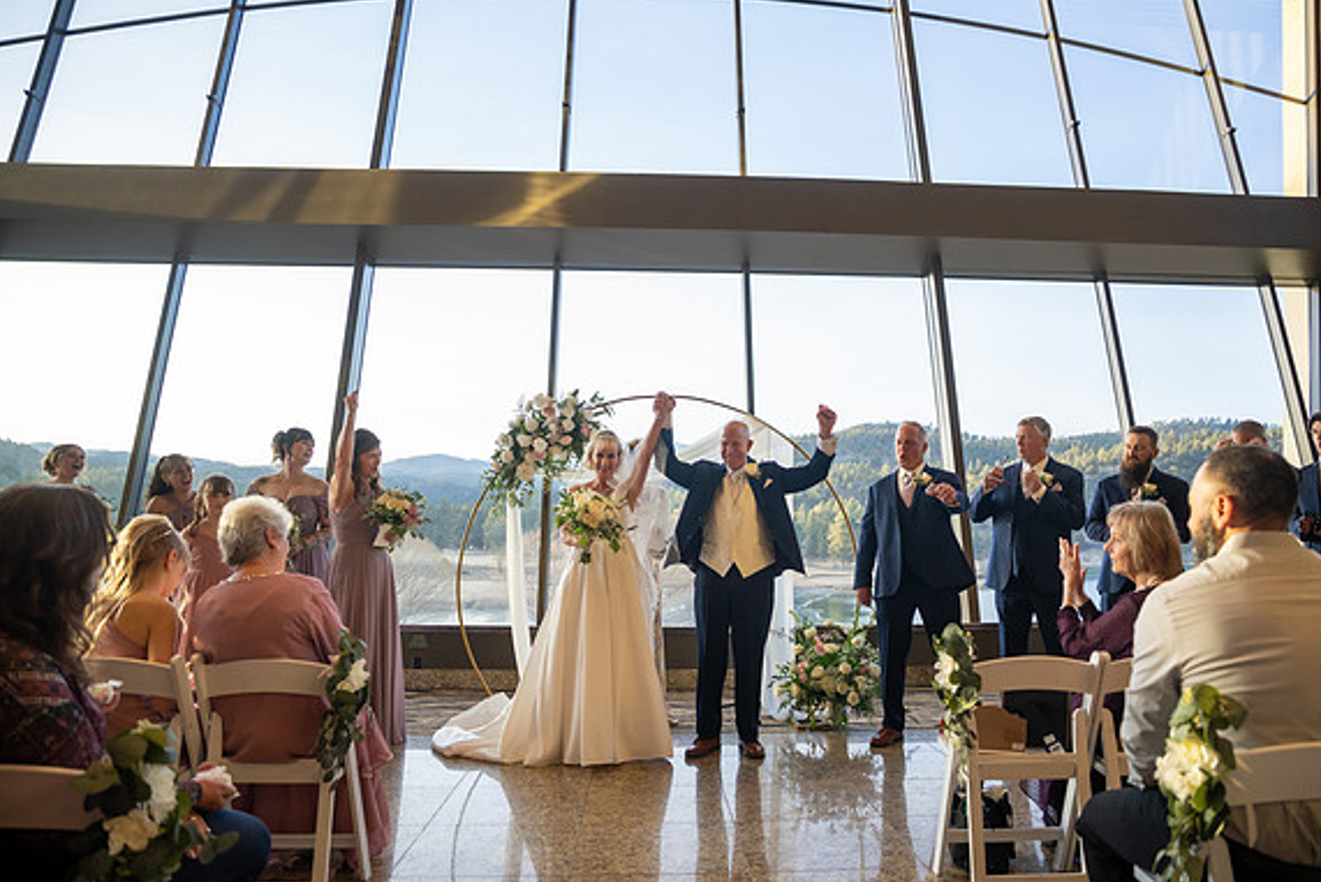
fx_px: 954
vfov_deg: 49.6
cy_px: 421
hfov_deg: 69.3
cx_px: 705
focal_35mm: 26
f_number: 2.8
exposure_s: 1/200
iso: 500
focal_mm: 24
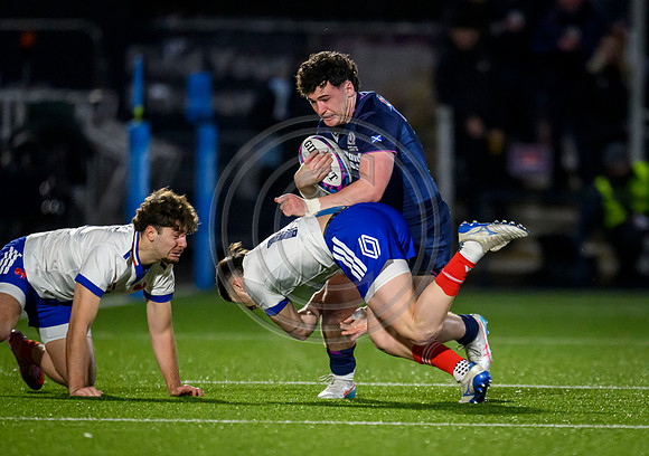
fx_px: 16279
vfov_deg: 1.6
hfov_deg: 2.3
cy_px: 288
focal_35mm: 888
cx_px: 519
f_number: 4
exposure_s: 1/1000
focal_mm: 560
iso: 8000
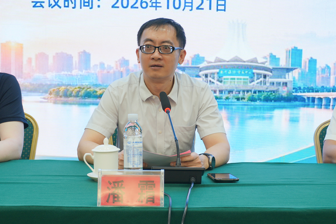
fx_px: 546
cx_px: 168
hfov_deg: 34.2
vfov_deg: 23.2
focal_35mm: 58
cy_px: 112
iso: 160
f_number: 5.6
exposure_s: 1/20
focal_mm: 39
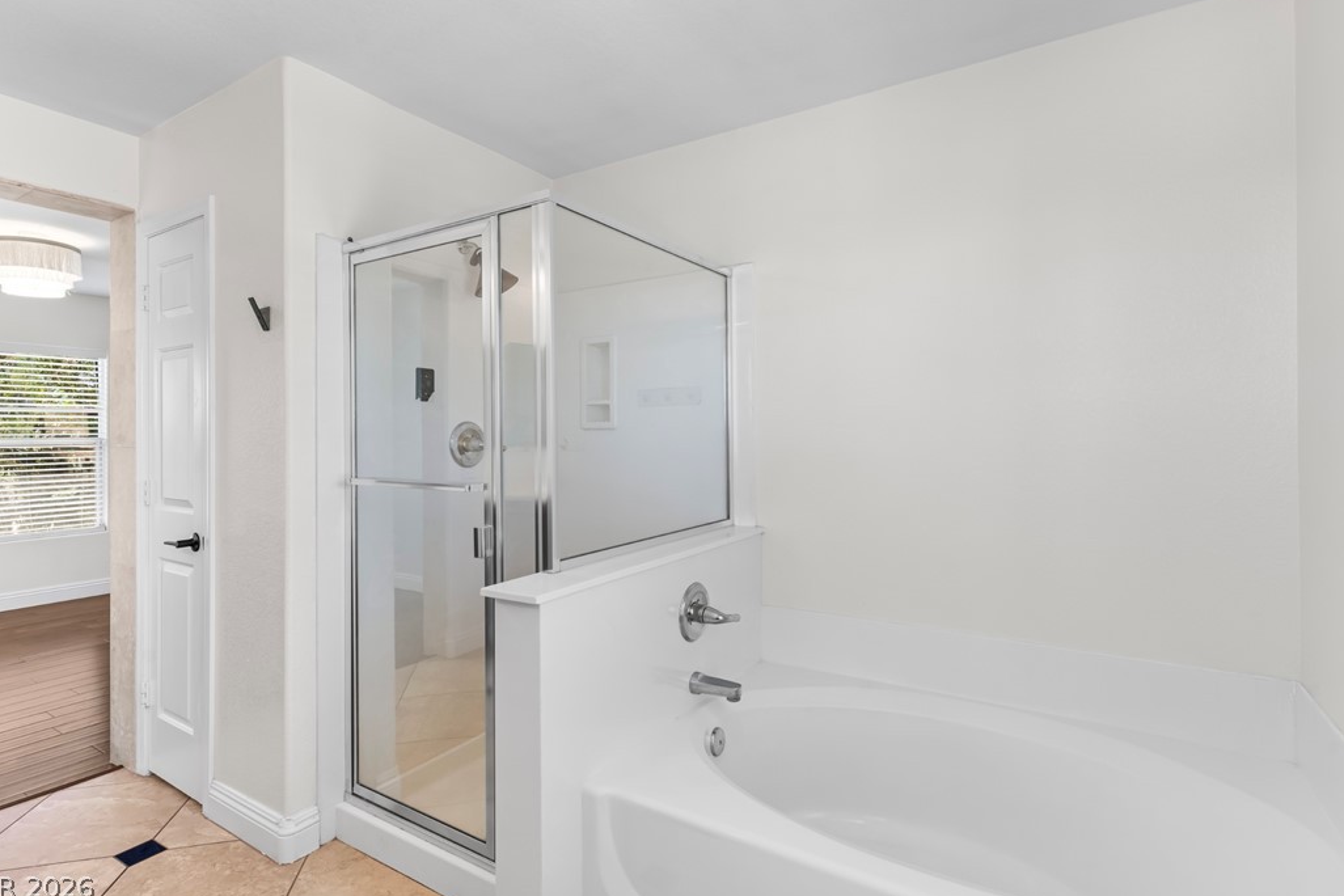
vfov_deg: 67.4
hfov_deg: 90.0
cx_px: 667
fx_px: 672
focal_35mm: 18
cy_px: 434
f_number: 8
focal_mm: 17
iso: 400
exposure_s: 1/15
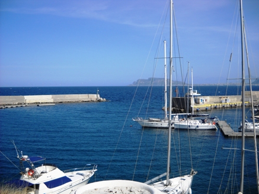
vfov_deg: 34.4
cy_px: 98
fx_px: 314
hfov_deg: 44.8
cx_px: 132
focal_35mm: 42
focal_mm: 6.72
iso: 64
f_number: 5.5
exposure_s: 1/521
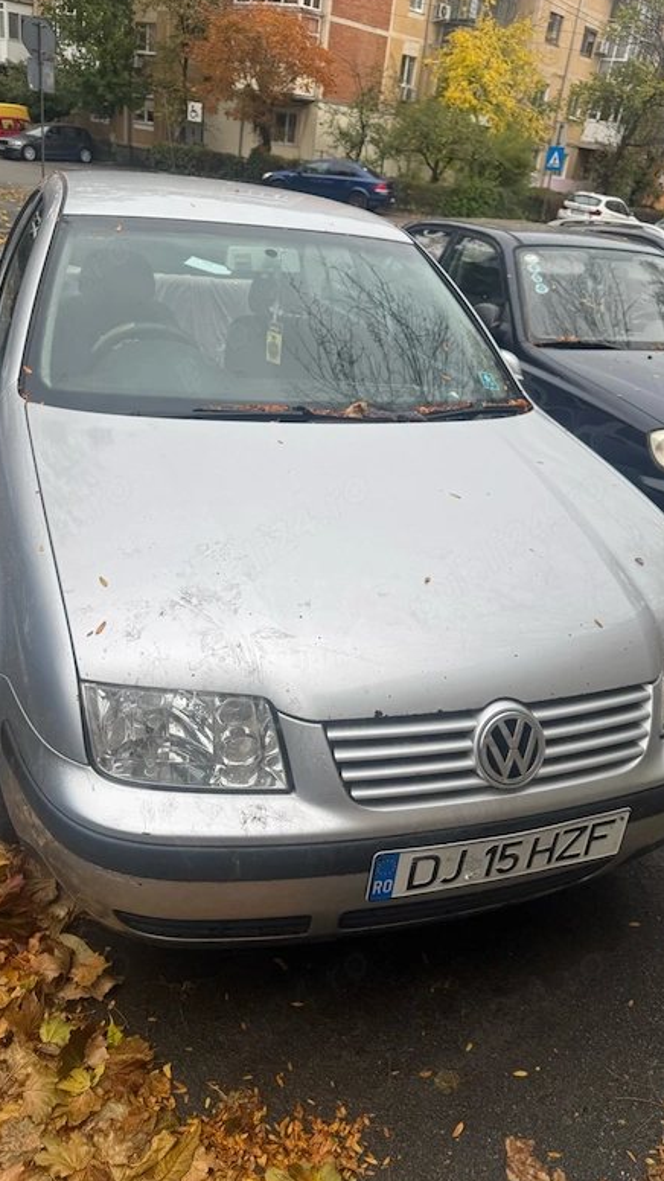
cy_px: 585
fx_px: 845
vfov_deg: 69.9
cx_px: 330
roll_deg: -8.0
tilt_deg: -27.0
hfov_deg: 42.9
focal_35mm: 27
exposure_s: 1/938
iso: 80
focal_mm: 6.76
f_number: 1.78
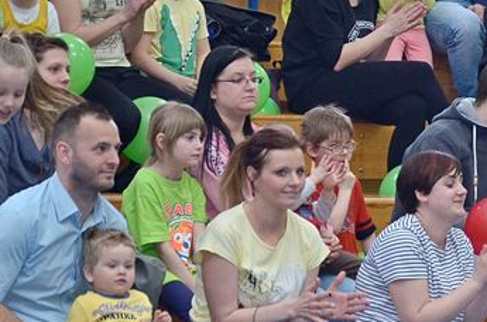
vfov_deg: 5.6
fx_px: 3292
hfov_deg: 8.4
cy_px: 234
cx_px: 457
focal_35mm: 244
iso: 1600
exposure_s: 1/160
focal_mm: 66
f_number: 5.3
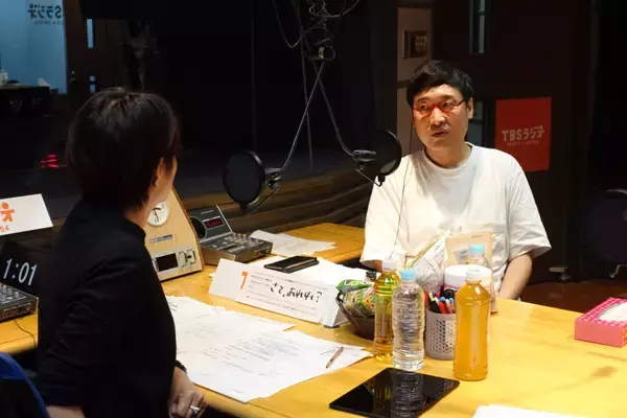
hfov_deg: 35.6
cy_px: 209
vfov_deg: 24.2
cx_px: 314
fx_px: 975
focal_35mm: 56
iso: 800
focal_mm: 20.63
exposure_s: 1/100
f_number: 2.8
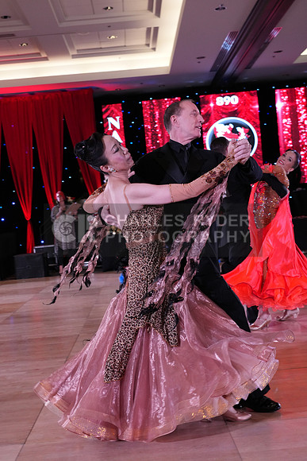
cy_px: 230
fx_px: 614
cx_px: 154
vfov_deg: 41.1
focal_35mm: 48
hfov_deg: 28.1
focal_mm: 48
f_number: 5
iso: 2500
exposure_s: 1/250
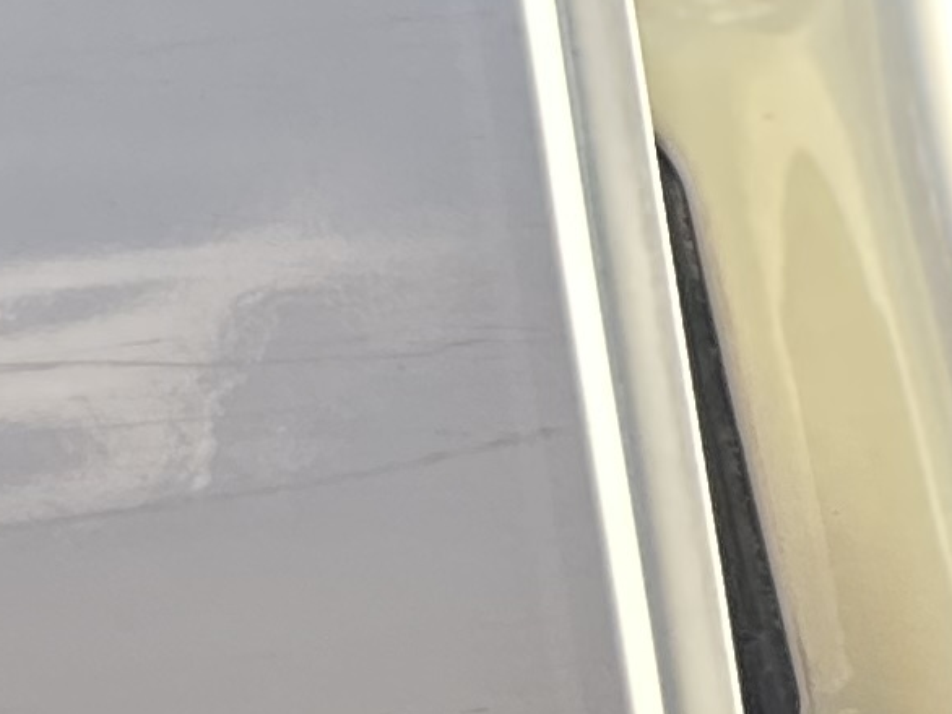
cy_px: -915
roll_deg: +2.0
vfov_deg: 8.4
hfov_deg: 9.8
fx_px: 4540
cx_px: 2603
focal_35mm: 165
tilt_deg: -11.9
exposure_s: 1/286
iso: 80
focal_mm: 6.86
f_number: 1.78
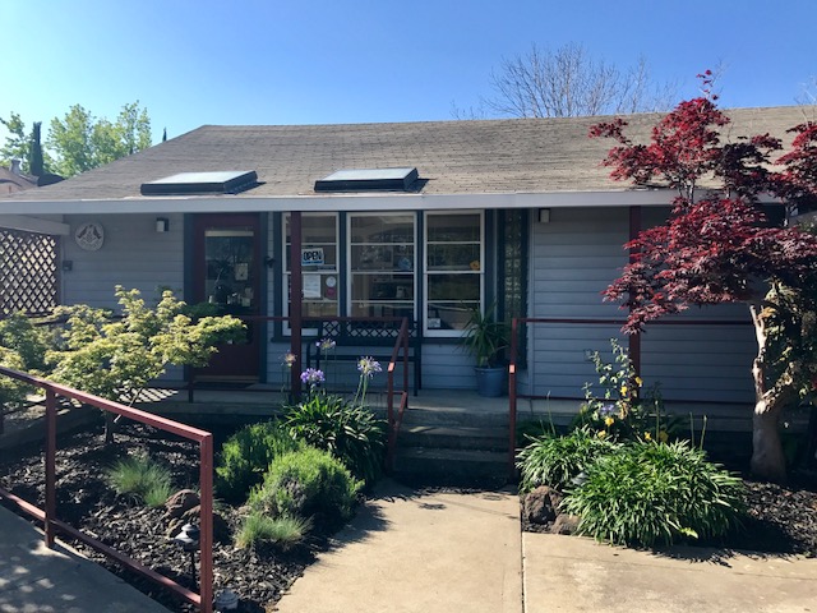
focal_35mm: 28
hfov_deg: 63.4
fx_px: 661
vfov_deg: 49.7
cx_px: 408
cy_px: 306
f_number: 1.8
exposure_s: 1/1350
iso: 20
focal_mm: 3.99
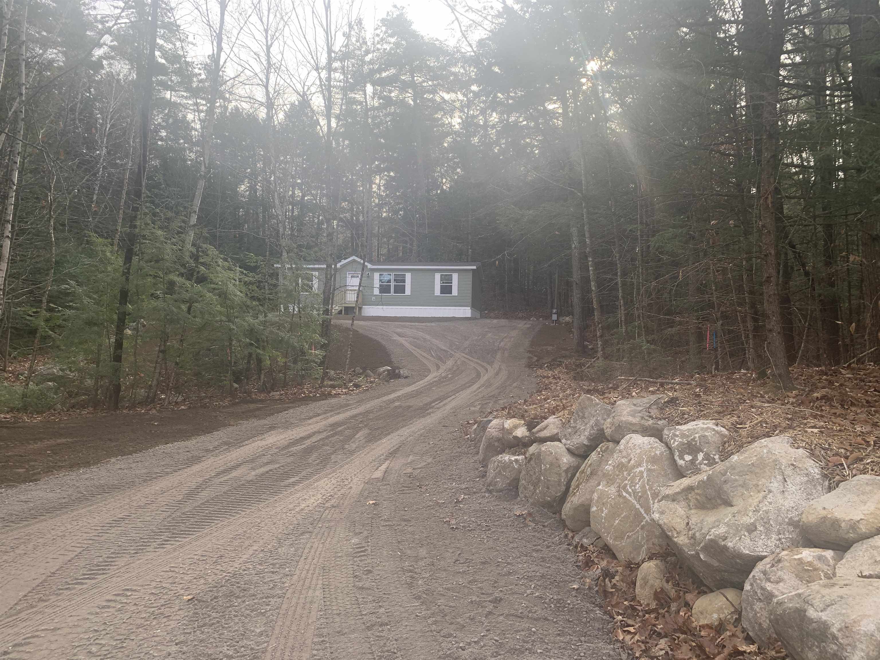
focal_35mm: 26
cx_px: 440
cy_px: 330
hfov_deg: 67.3
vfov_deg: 53.1
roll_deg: -2.4
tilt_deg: +3.5
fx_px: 661
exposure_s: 1/271
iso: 25
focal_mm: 4.25
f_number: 1.8
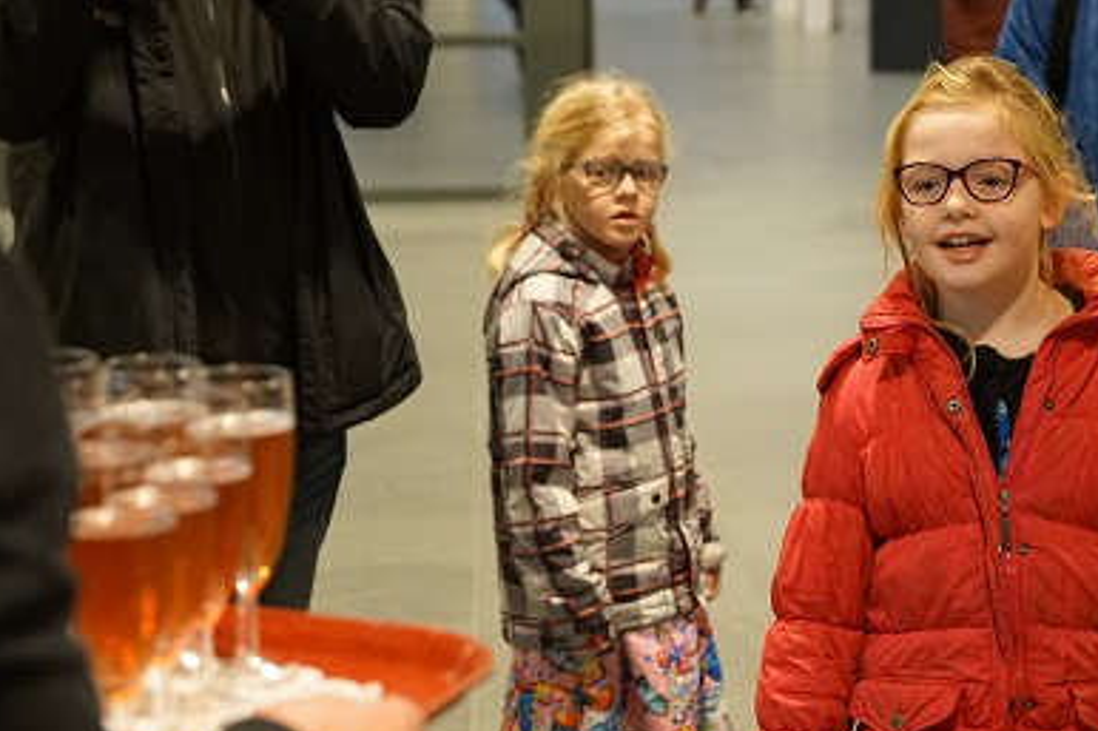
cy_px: 391
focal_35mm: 114
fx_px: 3475
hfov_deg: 17.9
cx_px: 674
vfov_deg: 12.0
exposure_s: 1/160
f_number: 4
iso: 4000
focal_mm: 55
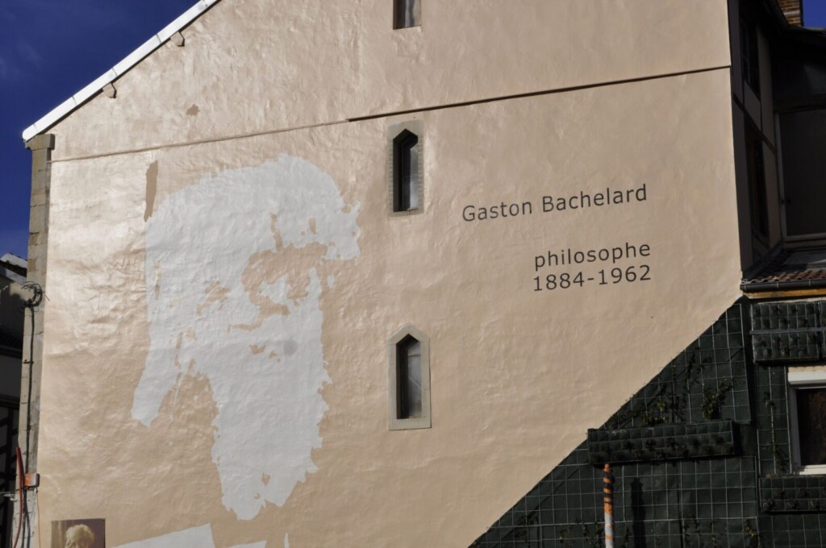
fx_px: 1547
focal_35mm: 68
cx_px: 413
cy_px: 274
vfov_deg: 20.1
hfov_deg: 29.9
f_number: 13
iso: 200
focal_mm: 45
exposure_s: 1/640
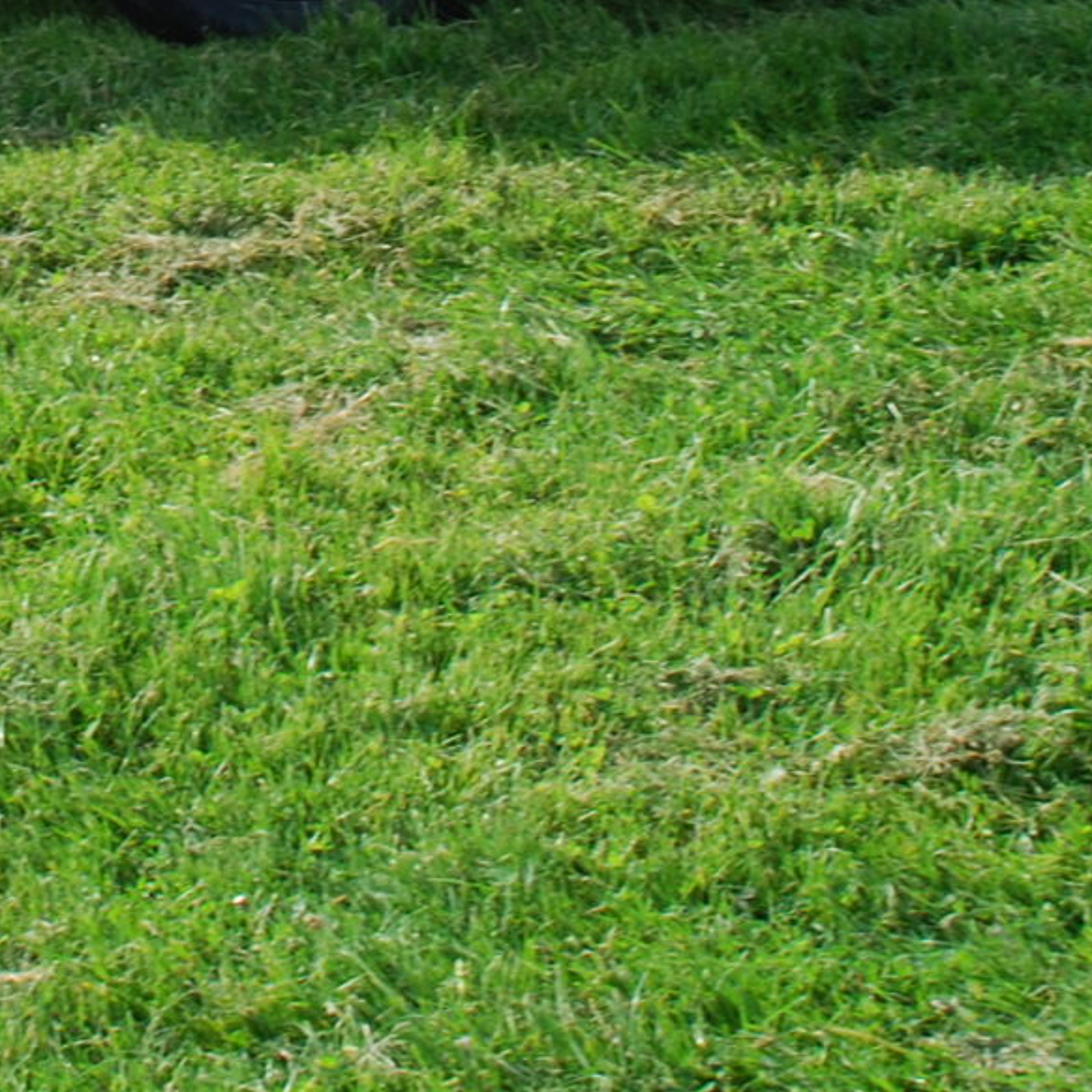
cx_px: -302
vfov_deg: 11.5
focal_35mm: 146
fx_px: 5211
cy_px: -512
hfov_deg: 11.7
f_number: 5.6
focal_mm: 26
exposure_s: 1/125
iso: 100
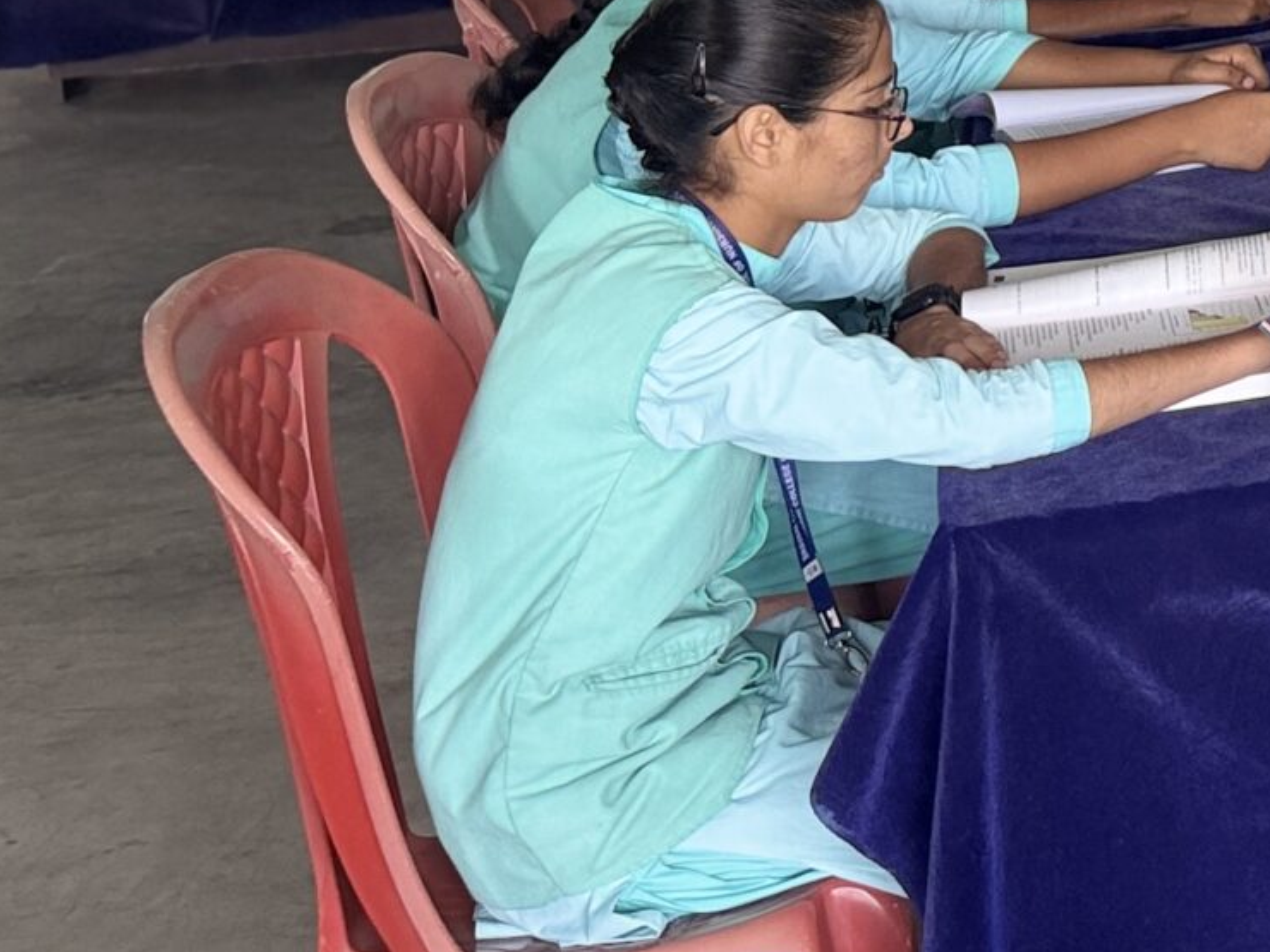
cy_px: -295
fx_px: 3045
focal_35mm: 83
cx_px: 2161
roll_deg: +0.4
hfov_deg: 19.1
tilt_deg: -7.3
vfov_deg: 16.7
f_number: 1.78
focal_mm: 6.76
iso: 200
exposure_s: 1/63
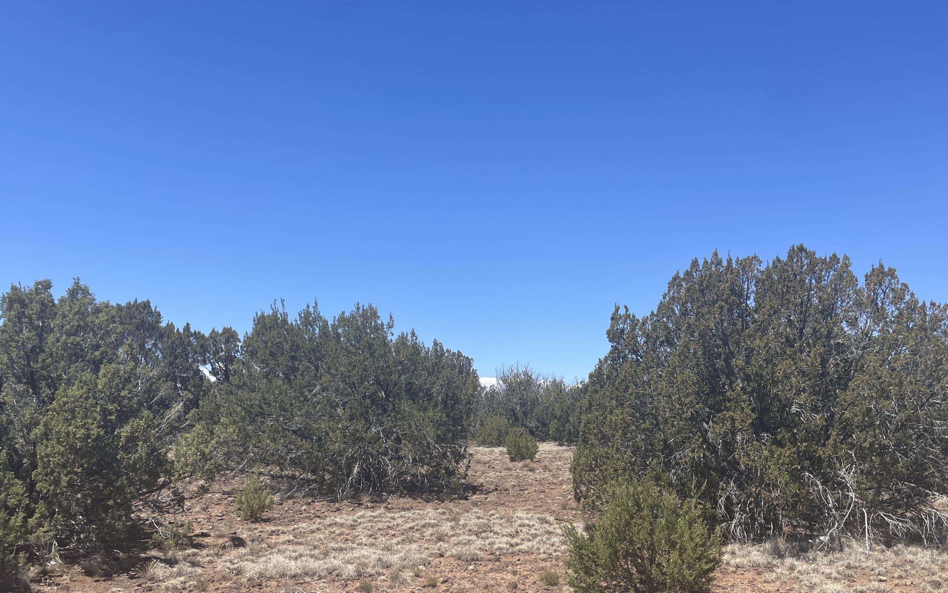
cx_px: 536
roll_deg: -1.2
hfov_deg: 59.4
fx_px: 827
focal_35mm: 32
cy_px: 392
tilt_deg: +3.2
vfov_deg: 39.0
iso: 32
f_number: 1.6
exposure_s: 1/2747
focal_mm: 4.2
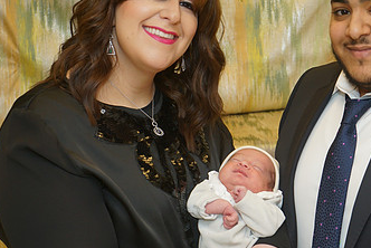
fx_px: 918
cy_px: 126
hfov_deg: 22.7
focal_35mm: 89
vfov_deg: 15.4
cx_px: 274
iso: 400
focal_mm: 51
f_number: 5.6
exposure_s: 1/100
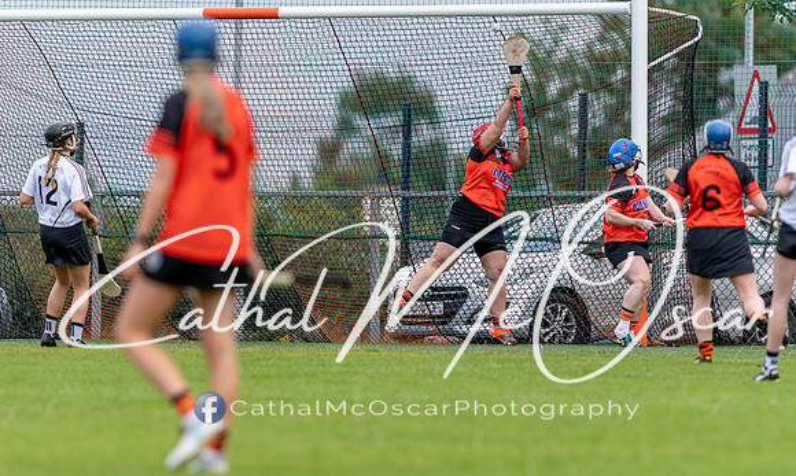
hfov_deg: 4.2
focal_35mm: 508
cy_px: 285
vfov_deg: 2.5
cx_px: 364
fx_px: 10885
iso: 100
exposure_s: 1/1000
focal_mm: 300
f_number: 2.8
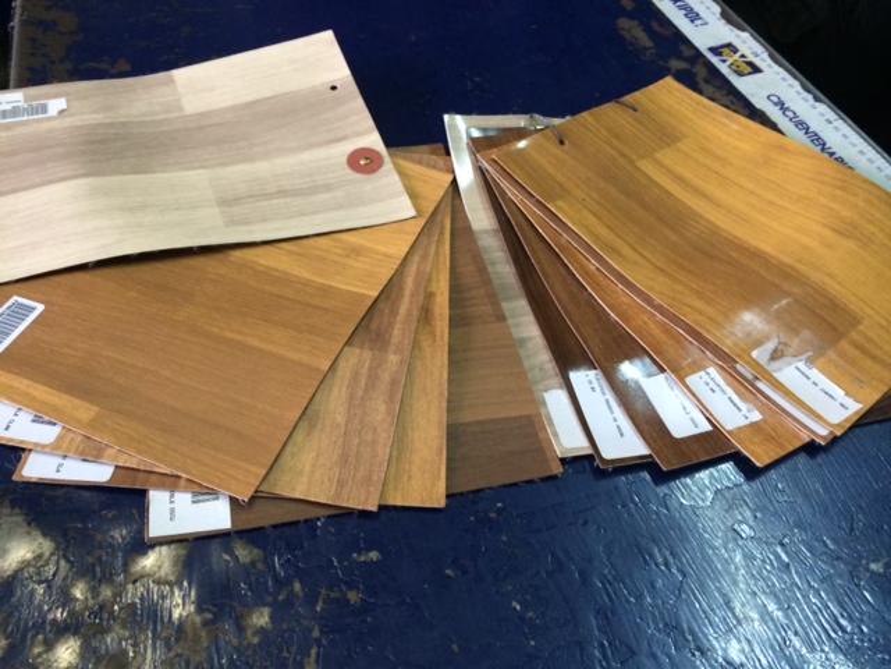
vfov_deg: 46.8
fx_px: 772
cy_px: 334
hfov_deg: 60.0
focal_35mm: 30
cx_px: 446
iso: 200
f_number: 2.2
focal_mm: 4.12
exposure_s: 1/33
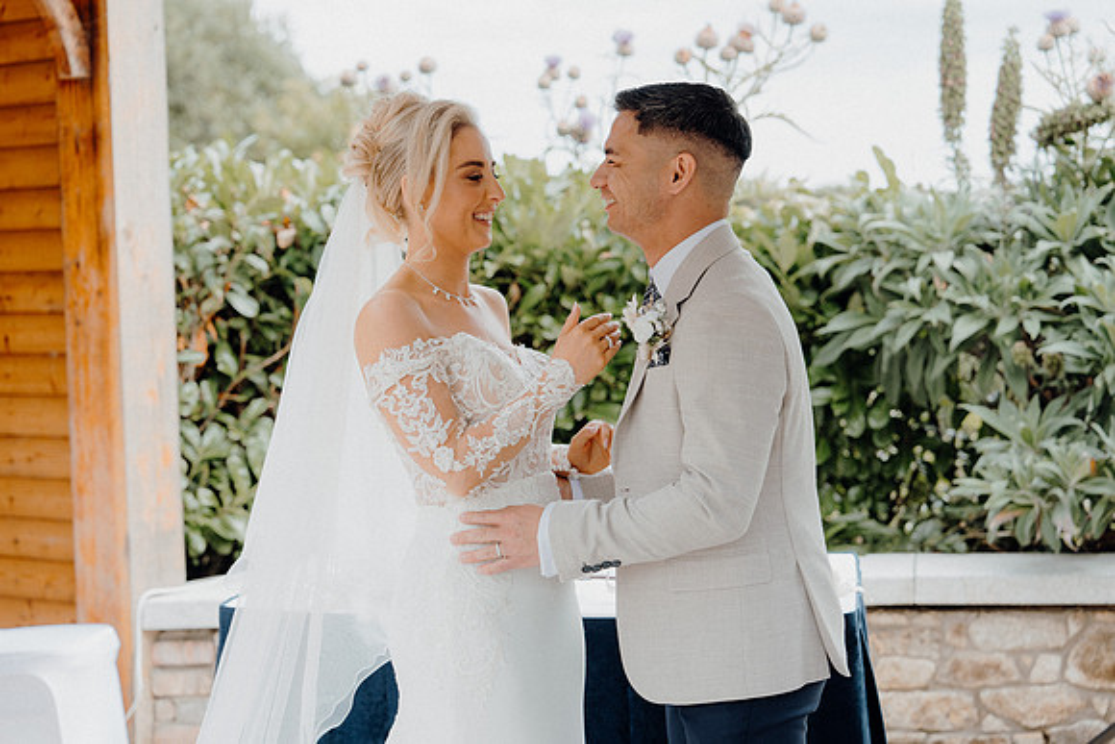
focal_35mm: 70
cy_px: 372
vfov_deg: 19.5
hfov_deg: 28.8
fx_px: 2168
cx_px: 558
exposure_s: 1/200
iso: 125
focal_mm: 70
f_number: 3.5
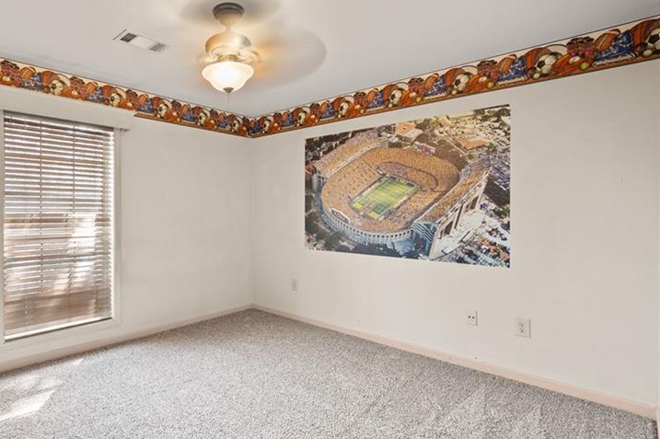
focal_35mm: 20
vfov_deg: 61.9
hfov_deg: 81.3
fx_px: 366
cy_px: 216
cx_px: 222
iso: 320
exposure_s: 1/3
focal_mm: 14
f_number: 5.6
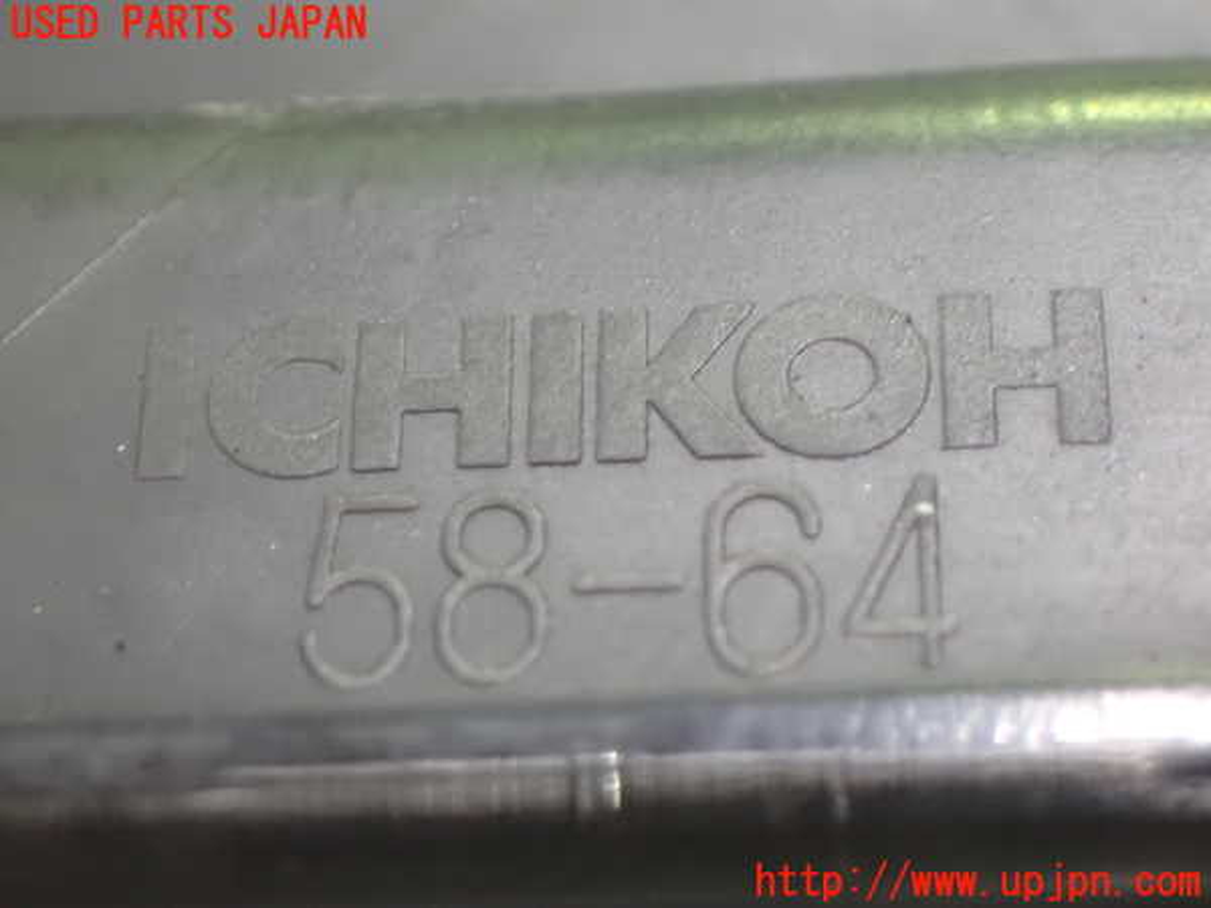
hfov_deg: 23.8
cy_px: 454
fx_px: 2869
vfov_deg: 18.0
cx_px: 606
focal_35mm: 82
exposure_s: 1/20
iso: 1600
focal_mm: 14.62
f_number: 4.3
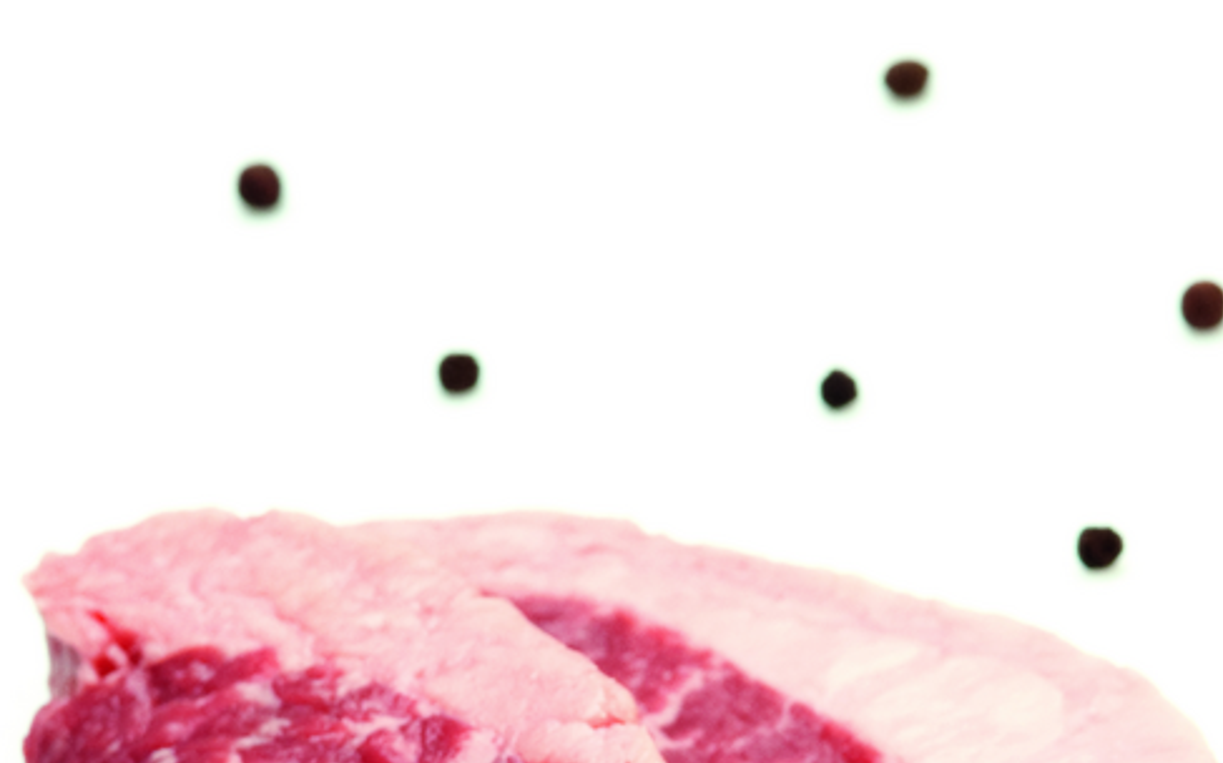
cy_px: 894
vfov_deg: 3.1
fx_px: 14039
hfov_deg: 5.0
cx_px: 665
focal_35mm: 421
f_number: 10
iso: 200
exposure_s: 1/60
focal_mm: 105
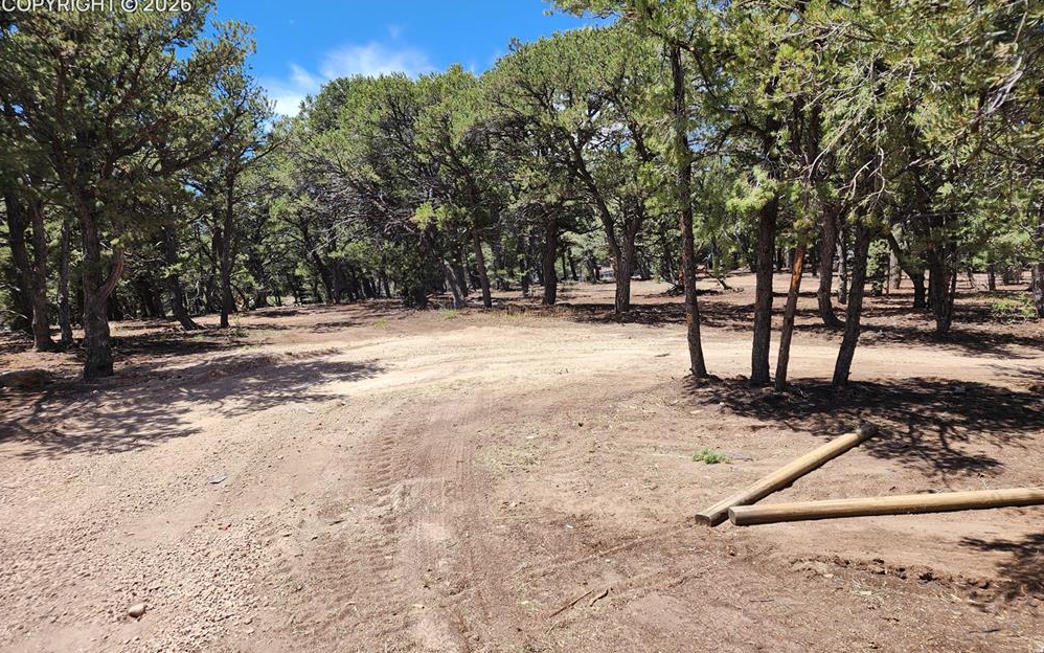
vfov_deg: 49.3
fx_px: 711
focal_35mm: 25
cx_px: 525
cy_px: 321
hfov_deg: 72.5
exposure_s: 1/591
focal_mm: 6.4
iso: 12
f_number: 1.8
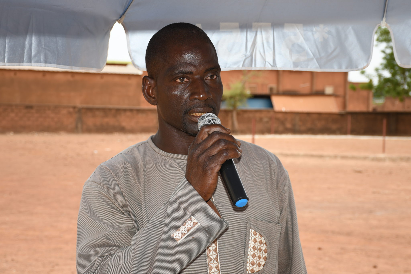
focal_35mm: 67
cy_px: 137
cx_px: 206
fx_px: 765
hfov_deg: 30.1
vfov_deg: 20.3
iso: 100
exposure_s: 1/250
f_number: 6.3
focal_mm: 45
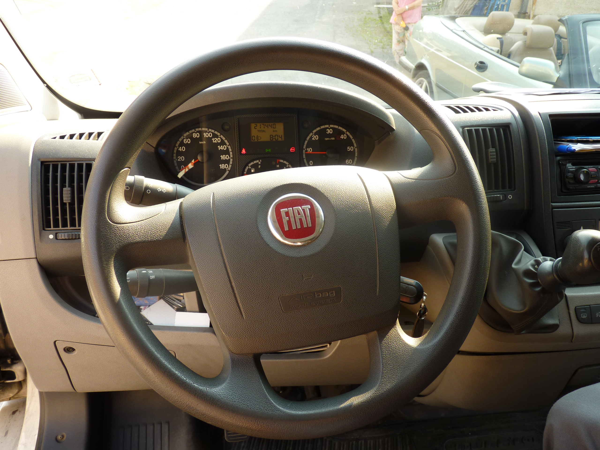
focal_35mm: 27
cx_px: 300
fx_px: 468
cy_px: 225
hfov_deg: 65.3
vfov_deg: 51.4
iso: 80
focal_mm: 4.8
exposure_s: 1/60
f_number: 2.8
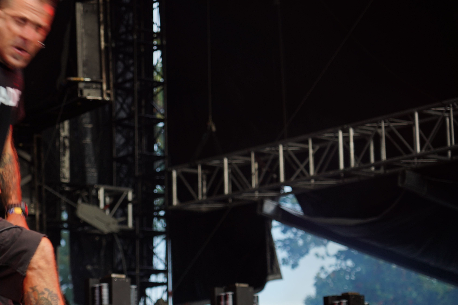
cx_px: 115
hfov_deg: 15.6
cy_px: 162
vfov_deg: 10.5
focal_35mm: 131
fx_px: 1666
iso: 160
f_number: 4
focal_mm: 86
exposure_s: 1/100
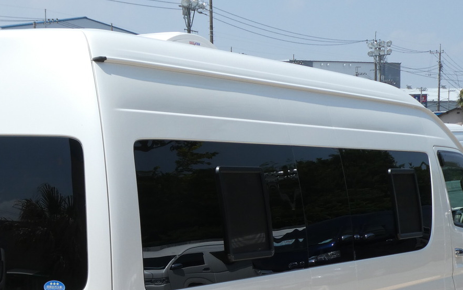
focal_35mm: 90
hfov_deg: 22.9
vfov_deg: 14.3
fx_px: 1136
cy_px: 299
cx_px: 144
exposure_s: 1/800
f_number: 4
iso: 80
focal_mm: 8.4
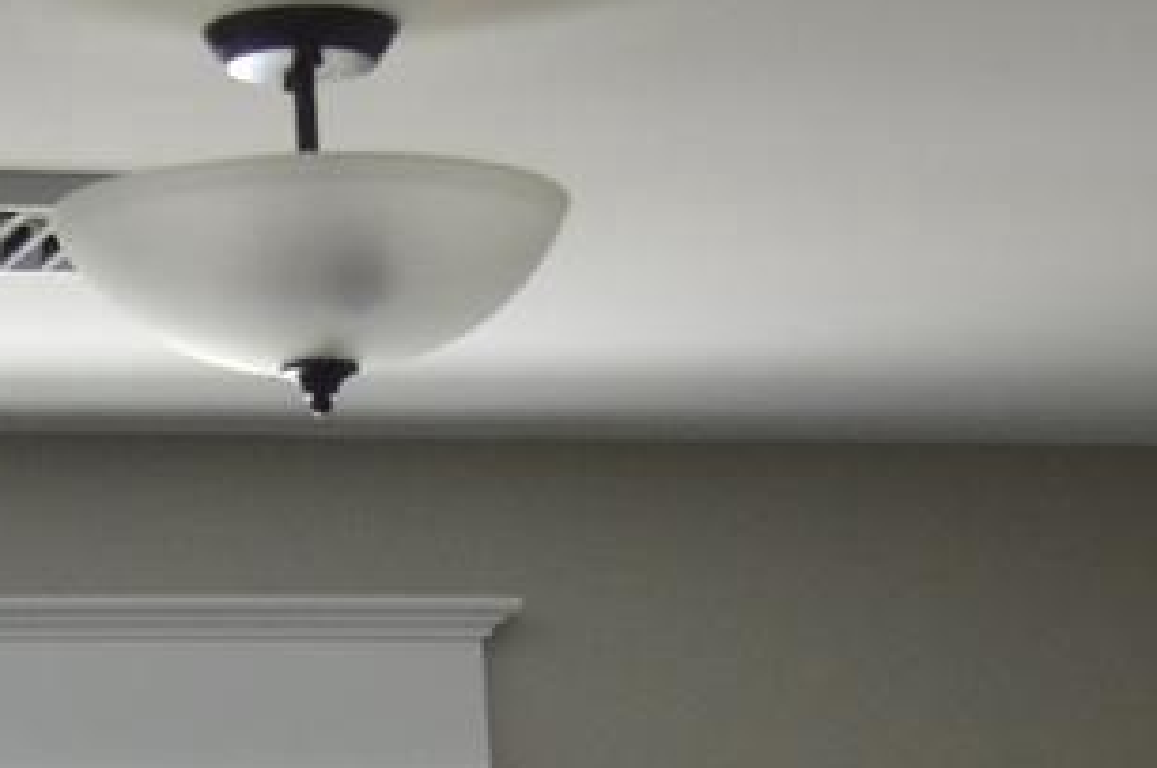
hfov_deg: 10.2
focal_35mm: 201
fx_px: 6450
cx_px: 979
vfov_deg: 6.4
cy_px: 2022
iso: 400
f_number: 3.8
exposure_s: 1/50
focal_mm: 20
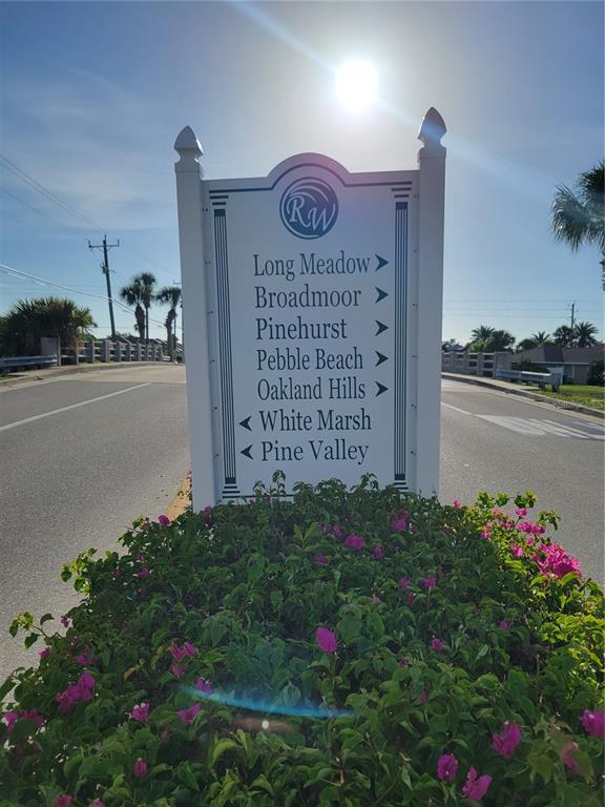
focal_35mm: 26
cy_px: 404
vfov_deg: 67.3
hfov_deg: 53.1
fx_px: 606
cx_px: 302
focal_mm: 5.4
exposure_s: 1/6035
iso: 40
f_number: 1.8
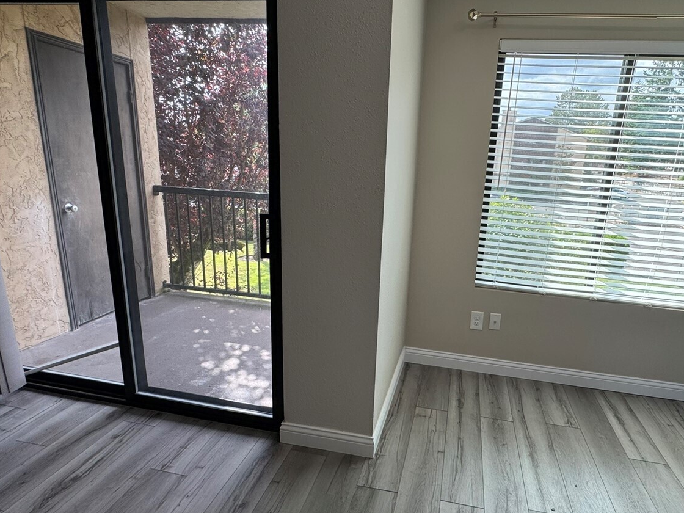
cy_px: 253
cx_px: 399
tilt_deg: -14.4
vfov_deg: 66.0
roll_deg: -4.2
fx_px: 395
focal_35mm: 20
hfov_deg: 81.1
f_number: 2.2
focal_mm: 2.22
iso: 40
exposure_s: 1/143
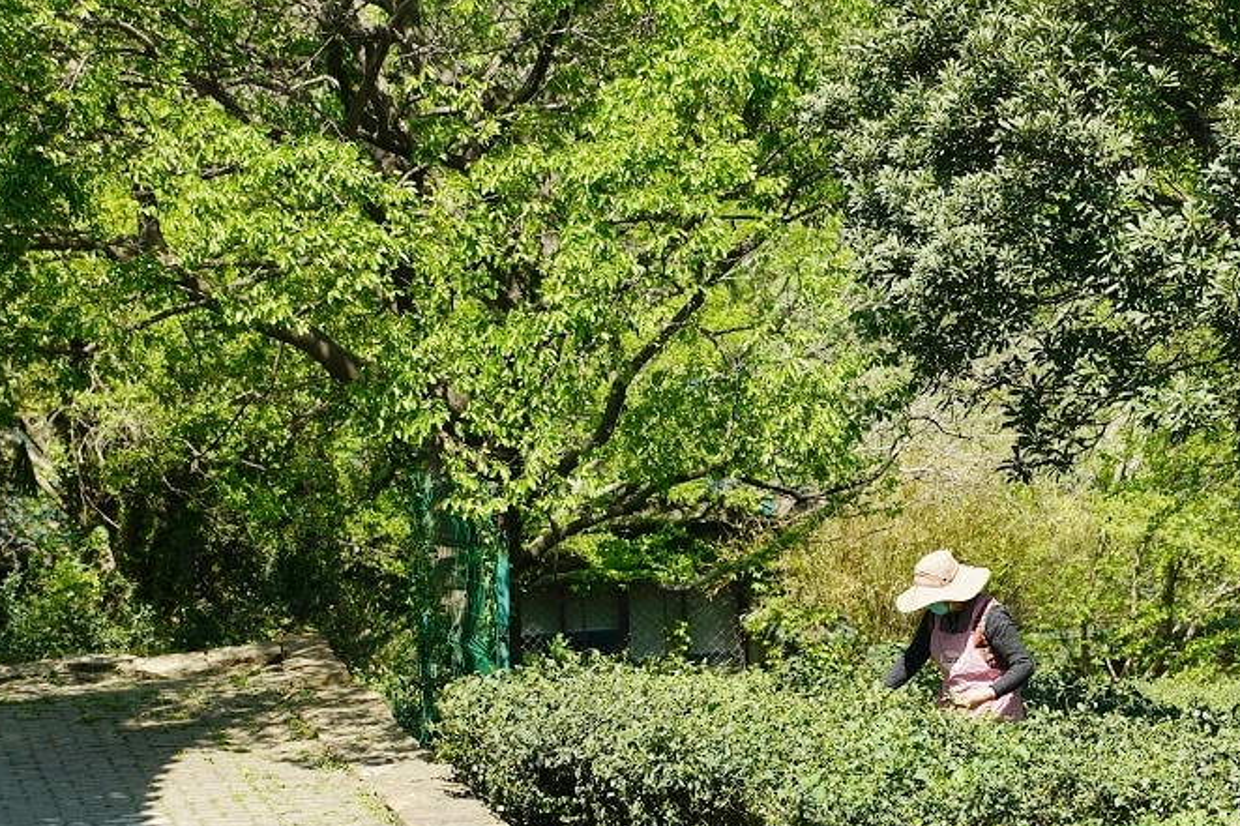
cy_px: 629
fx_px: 4683
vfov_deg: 10.1
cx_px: 953
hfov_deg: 15.0
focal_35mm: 136
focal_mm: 75
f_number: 5.6
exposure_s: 1/125
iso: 100
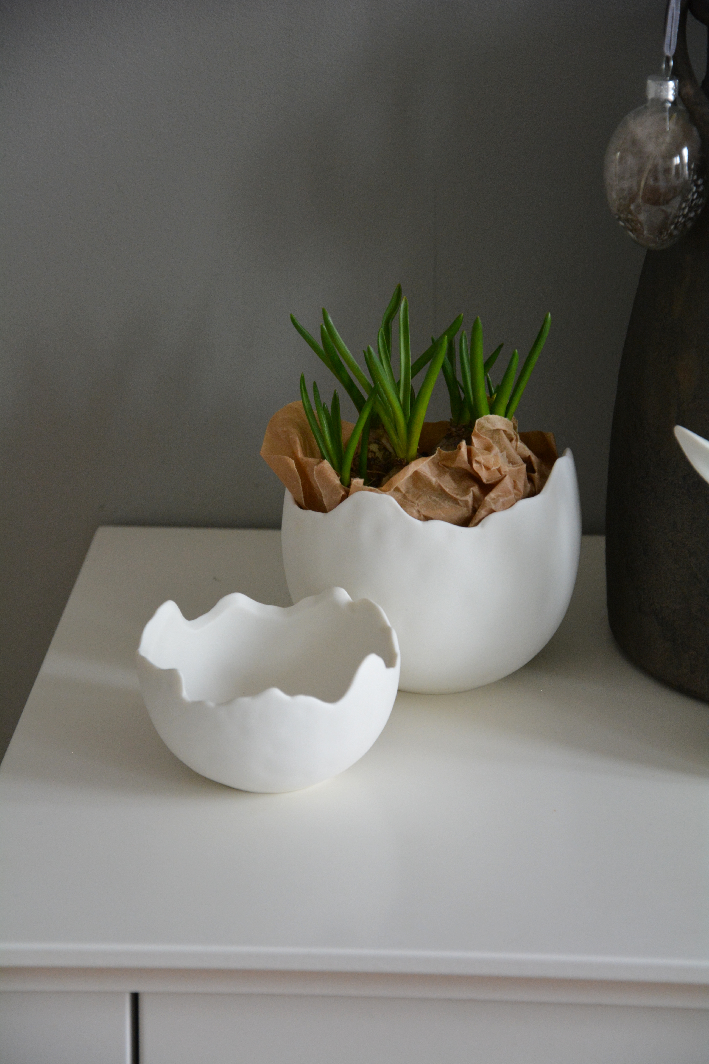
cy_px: 532
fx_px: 3545
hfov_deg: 11.4
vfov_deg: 17.1
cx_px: 354
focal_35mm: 120
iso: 1250
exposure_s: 1/30
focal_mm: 80
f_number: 5.3
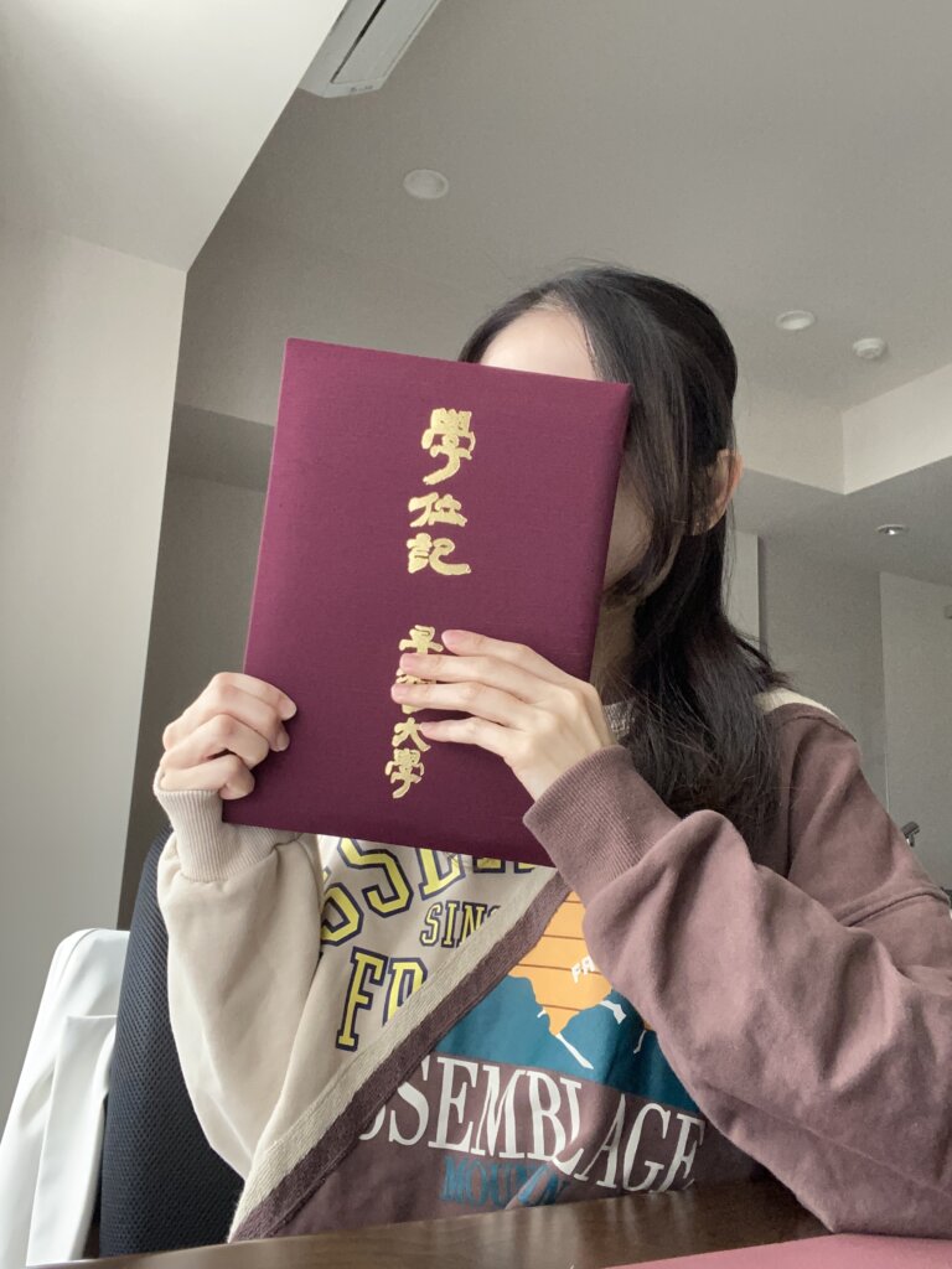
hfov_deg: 46.8
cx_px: 476
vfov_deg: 60.0
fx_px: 1100
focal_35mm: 30
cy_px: 634
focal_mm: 2.71
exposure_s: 1/45
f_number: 2.2
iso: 400
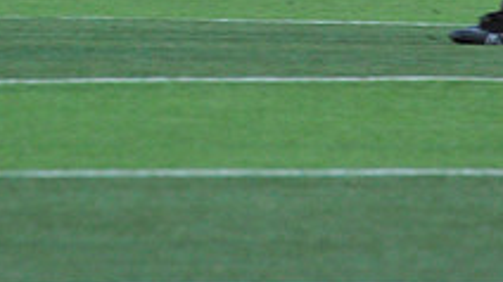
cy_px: -348
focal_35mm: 1719
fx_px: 22916
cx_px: 268
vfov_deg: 0.7
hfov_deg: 1.3
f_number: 11
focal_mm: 600
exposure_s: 1/200
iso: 6400
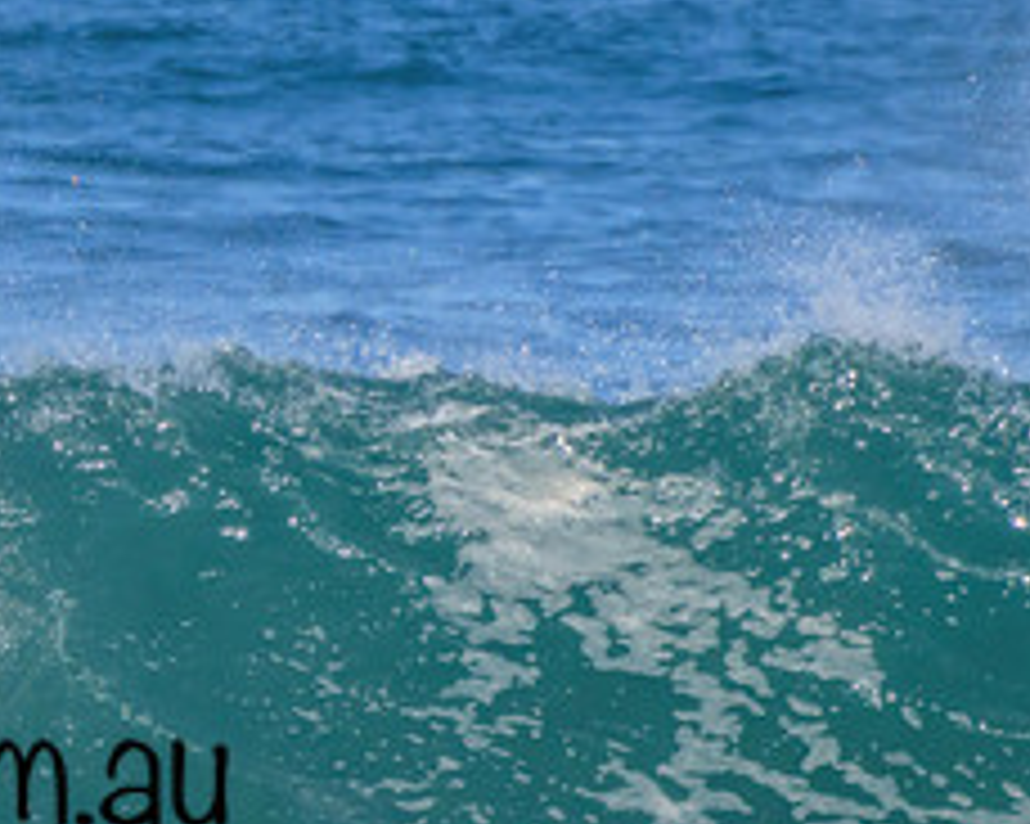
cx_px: -337
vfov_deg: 0.7
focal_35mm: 2163
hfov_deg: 0.9
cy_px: 660
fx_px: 65909
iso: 1600
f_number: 11
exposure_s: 1/3200
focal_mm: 850
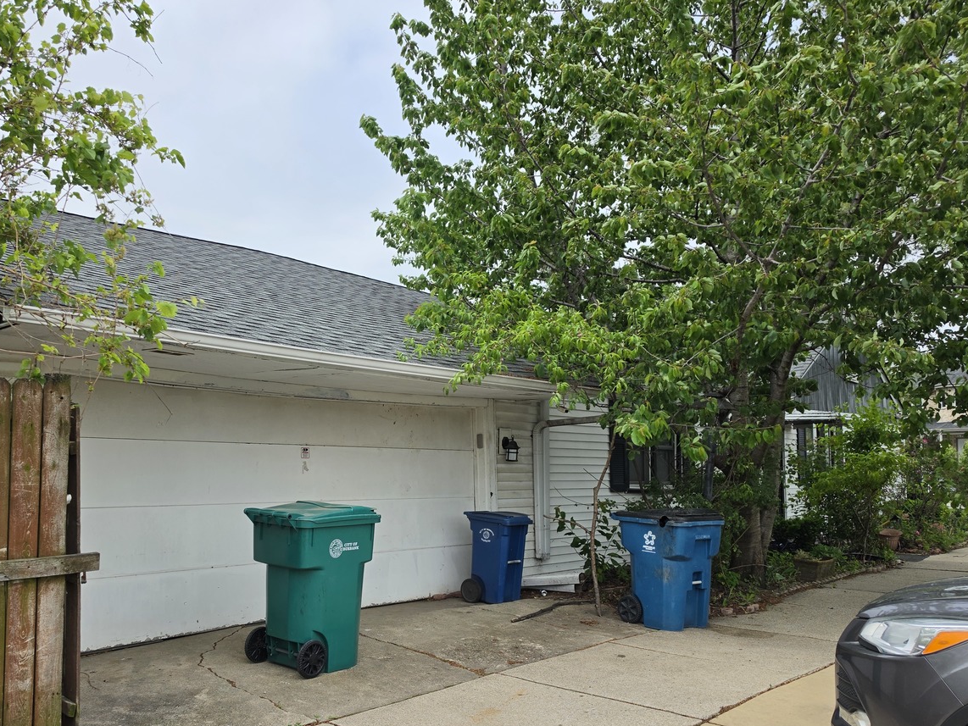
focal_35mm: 29
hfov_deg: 61.2
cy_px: 430
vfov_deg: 48.0
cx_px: 394
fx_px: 811
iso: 64
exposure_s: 1/4432
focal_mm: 6.5
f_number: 1.4
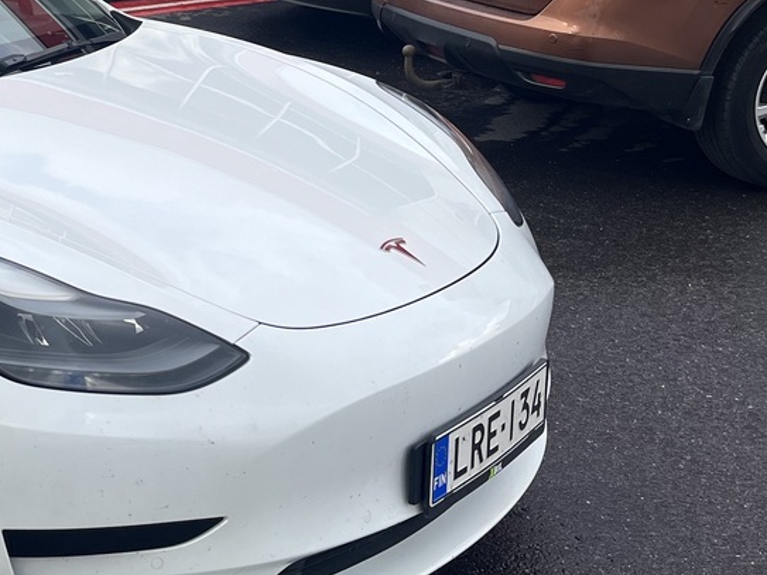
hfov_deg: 26.2
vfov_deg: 21.2
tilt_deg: -12.6
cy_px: 172
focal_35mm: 69
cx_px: -57
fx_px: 1529
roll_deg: +0.2
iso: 50
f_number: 1.6
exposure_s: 1/816
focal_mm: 5.1
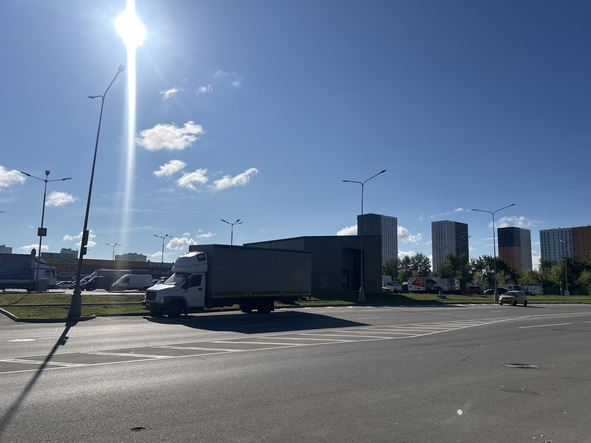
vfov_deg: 51.3
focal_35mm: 27
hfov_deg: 65.3
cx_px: 303
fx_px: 461
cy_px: 222
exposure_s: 1/9434
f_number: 1.5
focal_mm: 5.7
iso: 50
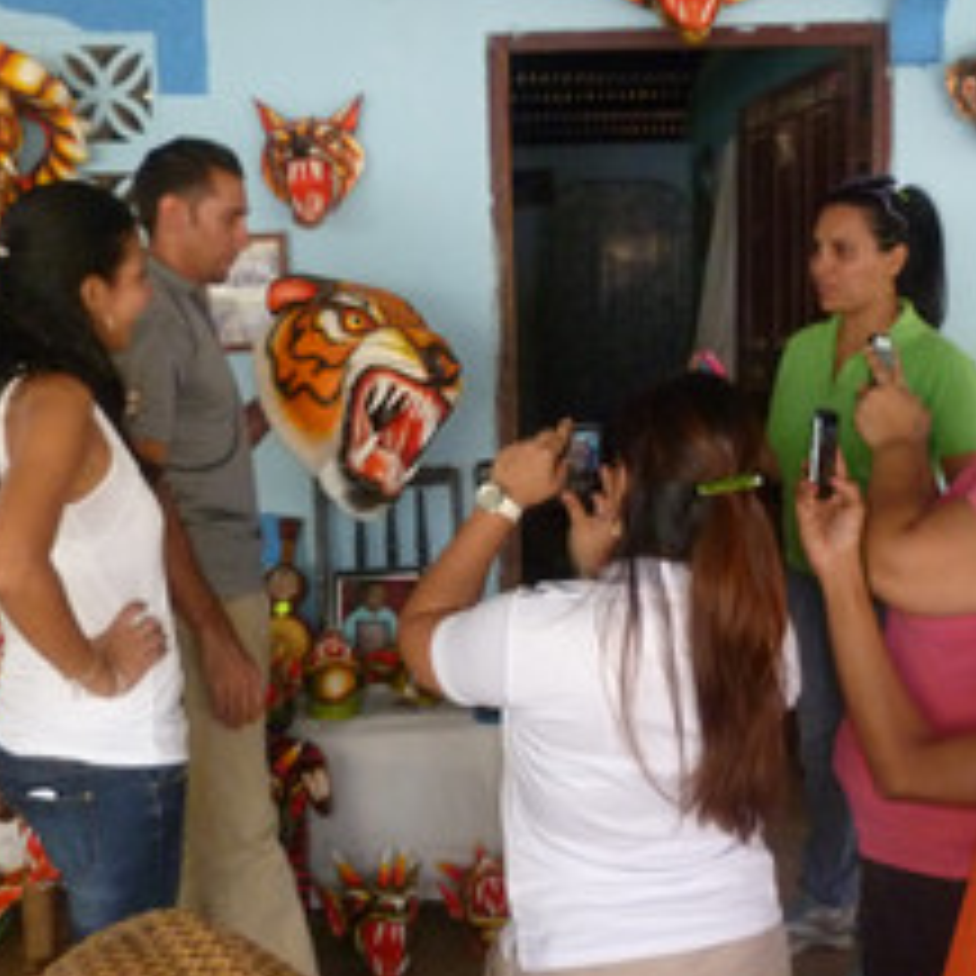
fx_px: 1276
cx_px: 544
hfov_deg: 41.8
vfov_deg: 41.9
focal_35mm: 40
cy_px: 484
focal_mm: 5
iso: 400
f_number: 3.3
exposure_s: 1/125
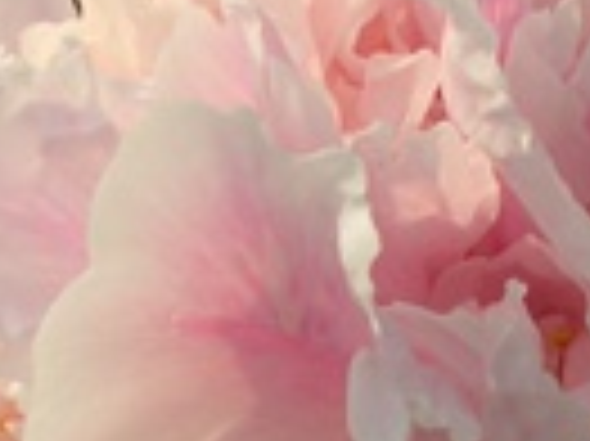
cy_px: 513
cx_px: 495
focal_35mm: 192
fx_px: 3269
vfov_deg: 7.7
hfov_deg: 10.3
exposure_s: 1/500
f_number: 4.3
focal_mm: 5.8
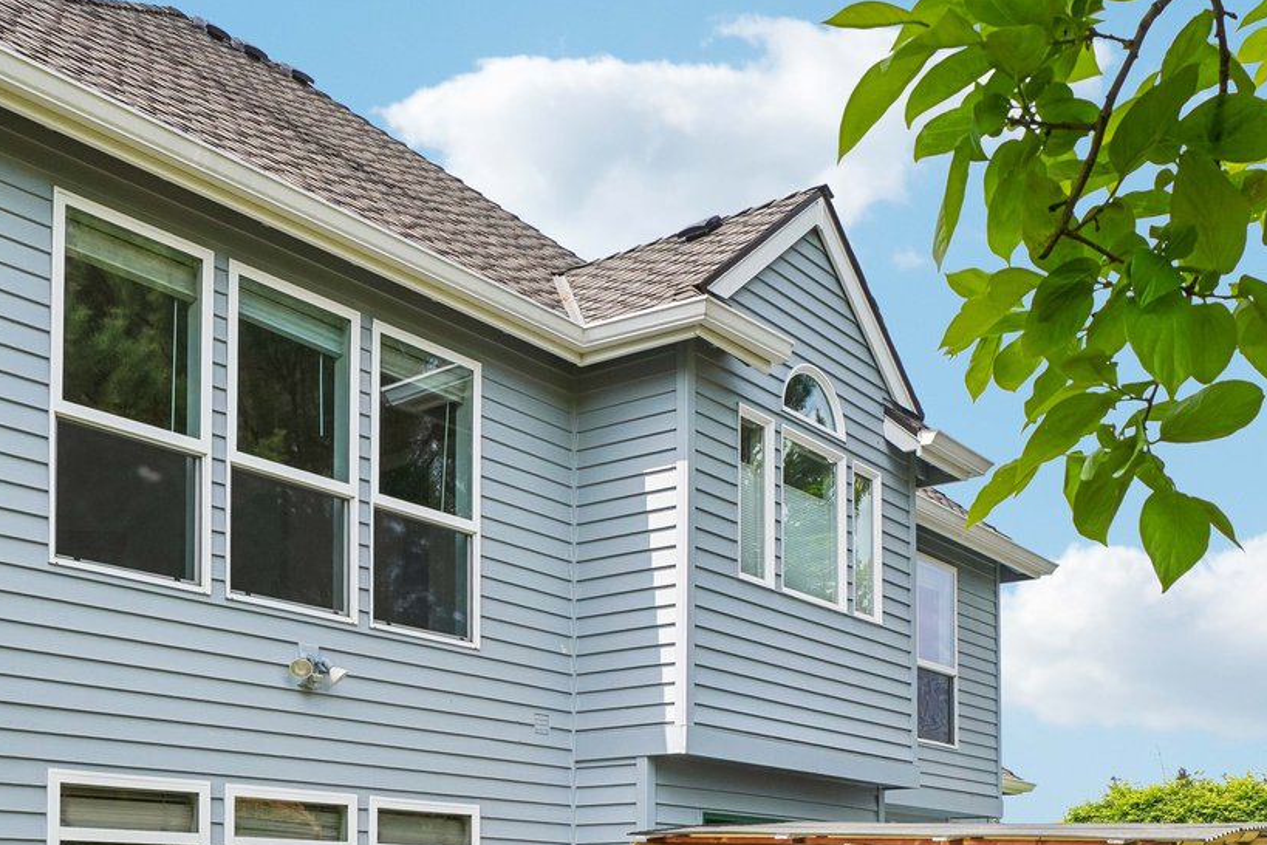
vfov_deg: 29.7
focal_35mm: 40
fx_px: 1408
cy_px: 954
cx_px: 727
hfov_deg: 48.3
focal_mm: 16
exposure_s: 1/500
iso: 400
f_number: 8
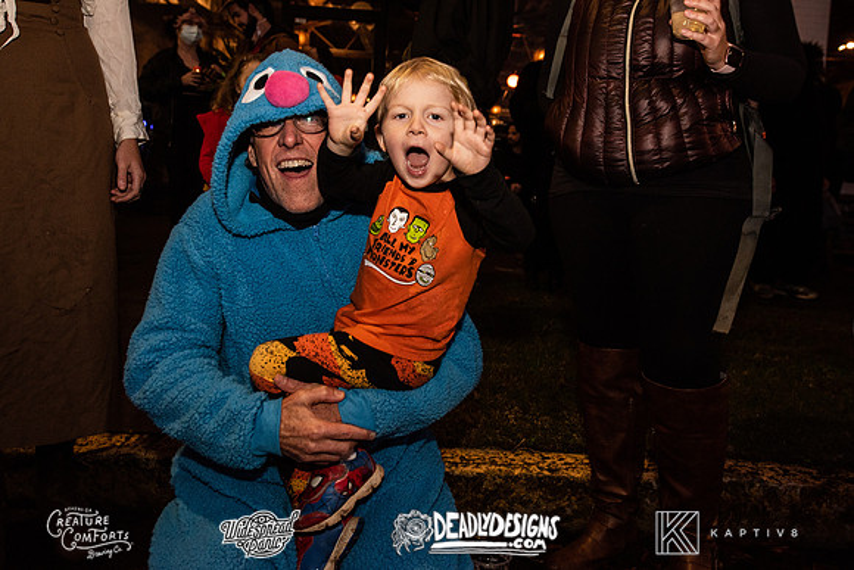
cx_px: 455
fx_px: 708
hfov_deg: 62.1
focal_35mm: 30
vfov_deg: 43.5
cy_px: 216
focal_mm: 24
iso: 800
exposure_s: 1/100
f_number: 4
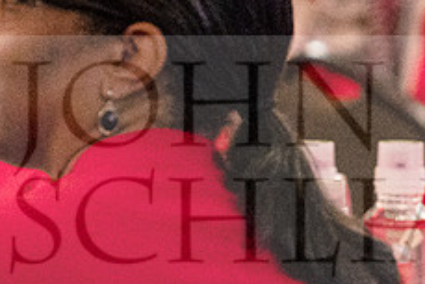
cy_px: 118
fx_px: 8978
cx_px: 531
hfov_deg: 2.7
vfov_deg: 1.8
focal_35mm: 760
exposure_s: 1/100
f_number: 4
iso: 6400
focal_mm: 200
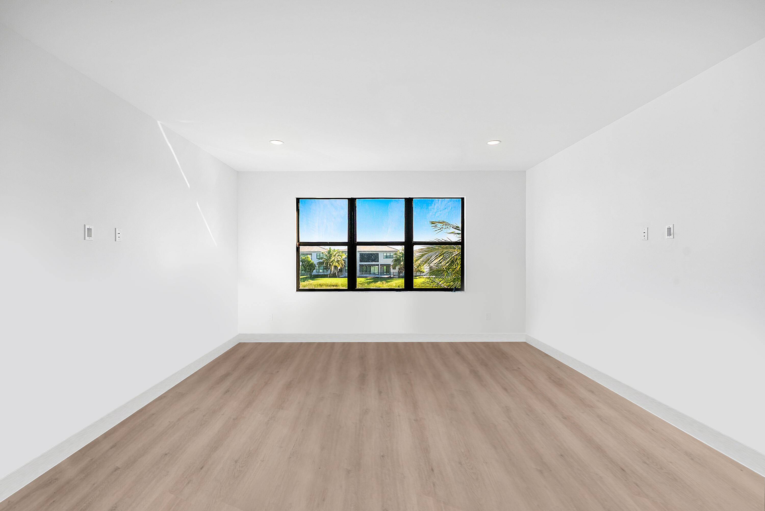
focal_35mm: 15
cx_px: 382
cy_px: 256
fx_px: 319
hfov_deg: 100.4
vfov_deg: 77.4
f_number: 8
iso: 160
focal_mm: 15
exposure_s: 1/20
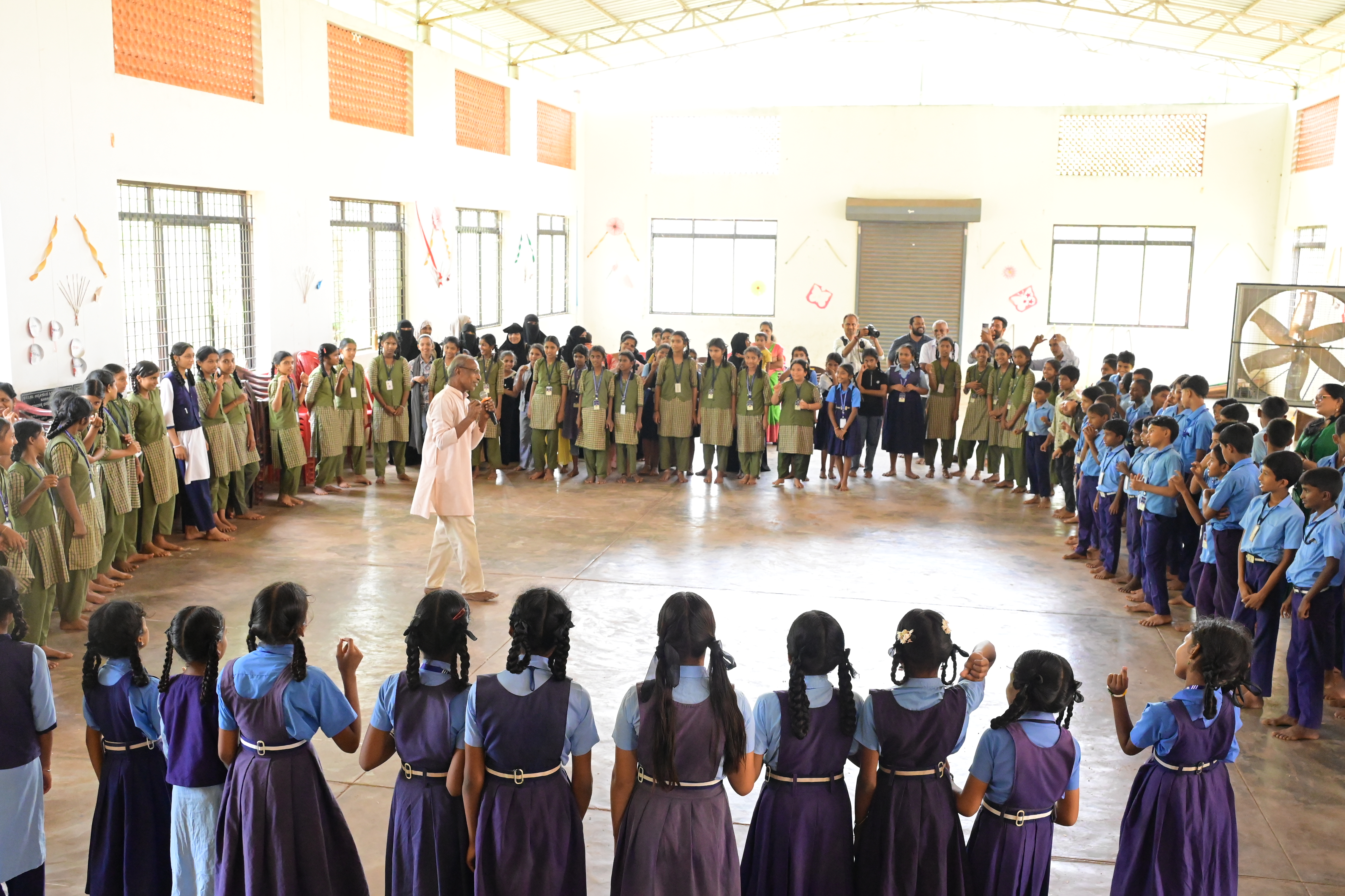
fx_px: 1270
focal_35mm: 34
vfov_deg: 38.9
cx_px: 672
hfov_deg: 55.8
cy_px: 448
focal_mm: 34
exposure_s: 1/160
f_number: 7.1
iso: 10000
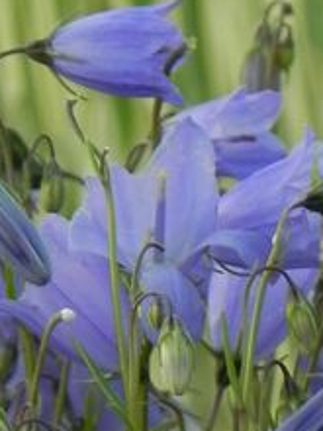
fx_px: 8323
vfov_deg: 3.0
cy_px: 617
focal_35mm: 669
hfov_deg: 2.2
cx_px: 237
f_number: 5.6
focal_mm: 32.7
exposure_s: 1/60
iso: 160
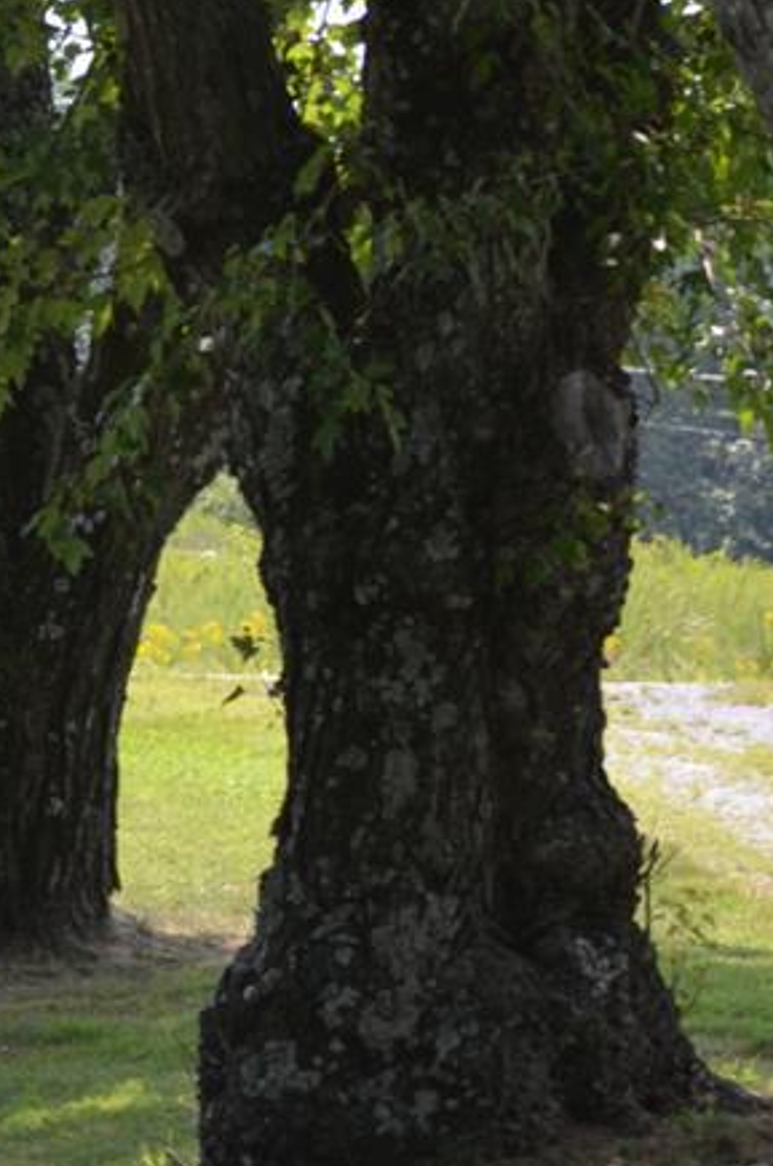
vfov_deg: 7.3
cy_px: 703
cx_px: 994
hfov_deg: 4.8
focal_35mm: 284
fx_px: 9174
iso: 100
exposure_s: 1/200
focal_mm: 55
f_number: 6.3
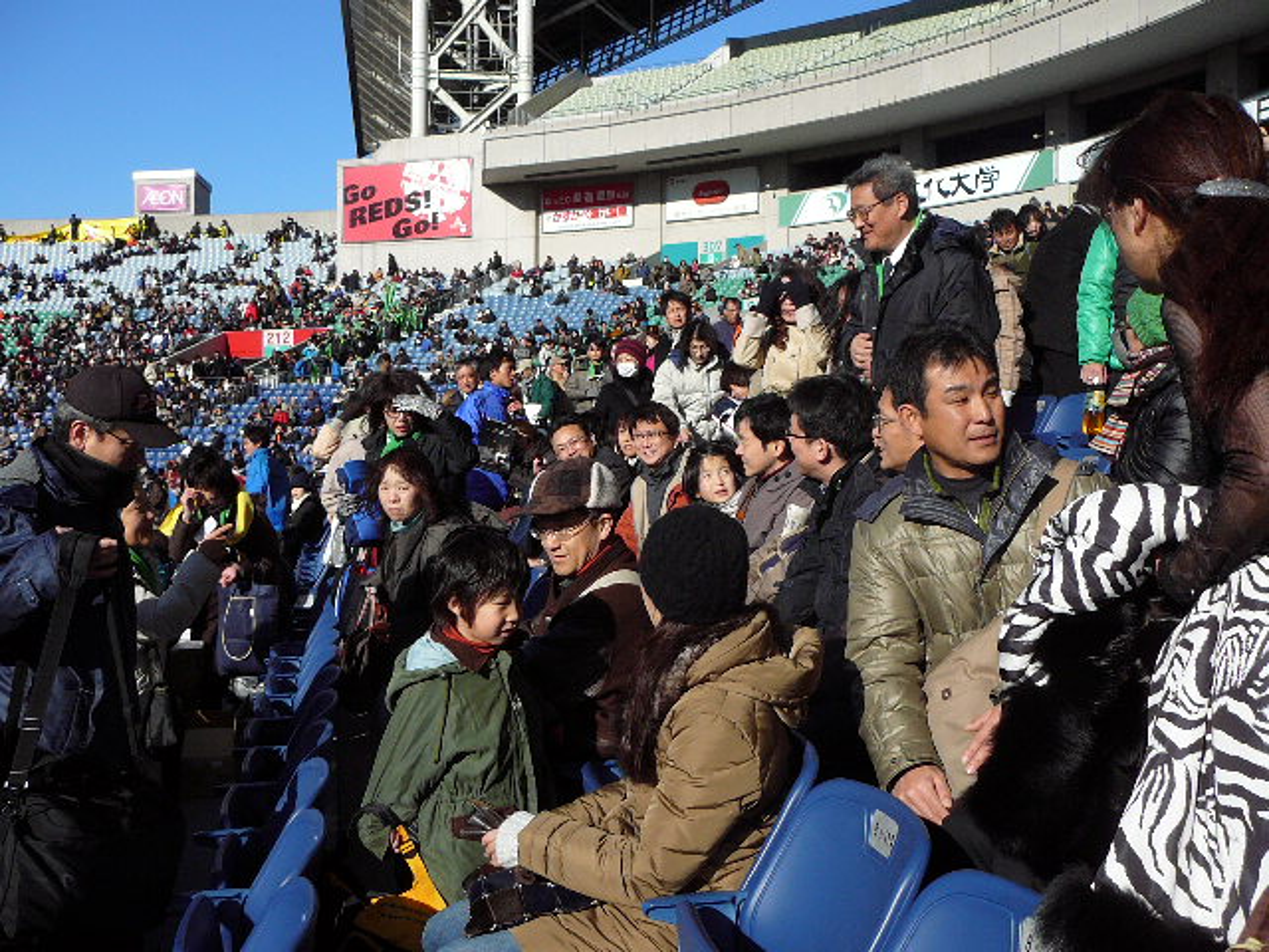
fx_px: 1283
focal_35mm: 35
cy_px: 476
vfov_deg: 40.7
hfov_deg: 52.6
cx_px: 634
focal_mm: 5.2
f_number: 5
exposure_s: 1/800
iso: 100
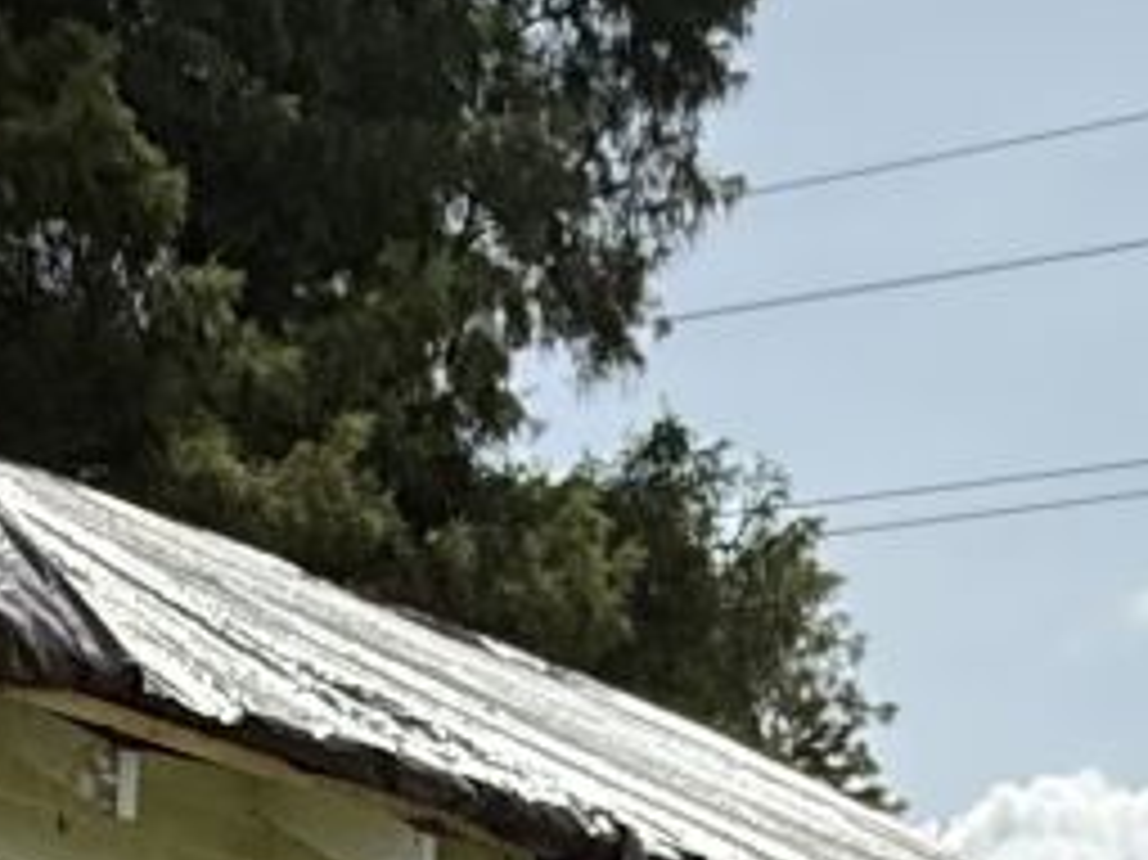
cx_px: 396
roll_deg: -0.7
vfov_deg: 11.6
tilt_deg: -2.0
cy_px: 1918
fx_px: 3646
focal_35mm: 110
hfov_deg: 17.9
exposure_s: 1/2237
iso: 50
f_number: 2.2
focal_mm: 2.22
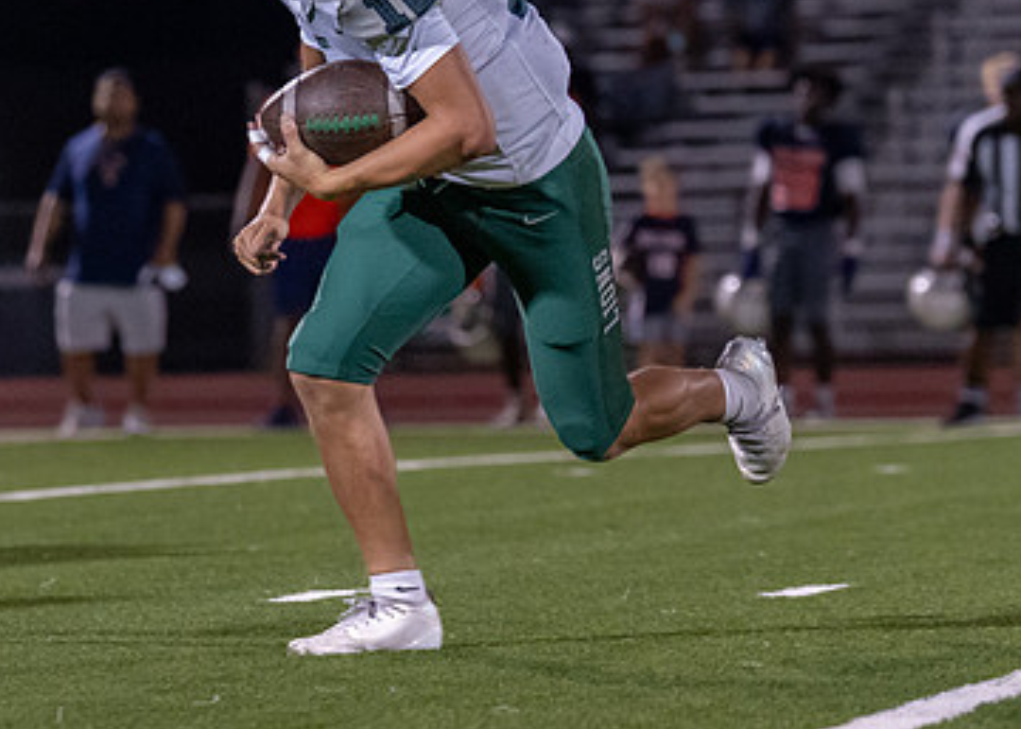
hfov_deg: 5.2
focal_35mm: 386
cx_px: 442
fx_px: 11191
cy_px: 102
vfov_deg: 3.7
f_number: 2.8
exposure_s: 1/1000
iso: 2000
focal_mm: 116
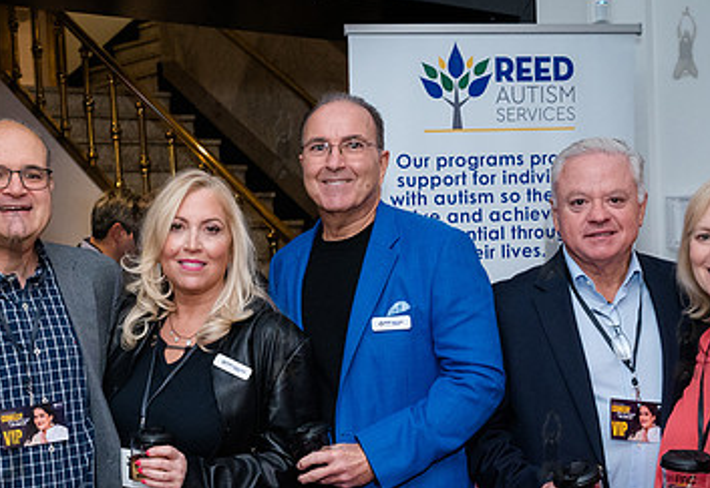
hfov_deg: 33.4
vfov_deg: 23.3
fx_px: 1175
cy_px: 343
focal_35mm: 59
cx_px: 262
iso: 6400
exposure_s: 1/320
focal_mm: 35
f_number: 5
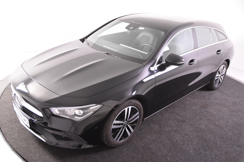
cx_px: 122
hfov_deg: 57.2
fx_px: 224
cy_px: 81
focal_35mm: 33
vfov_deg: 40.0
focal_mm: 22
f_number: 3
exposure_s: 1/40
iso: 1600
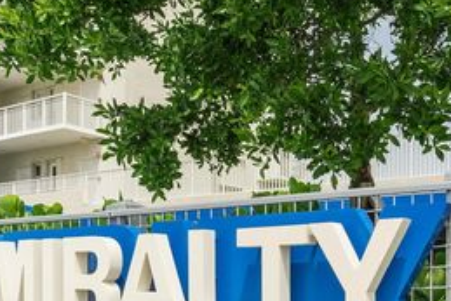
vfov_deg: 26.7
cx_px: 367
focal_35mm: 48
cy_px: 288
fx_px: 605
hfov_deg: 39.2
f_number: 11
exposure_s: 1/125
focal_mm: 13
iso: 100
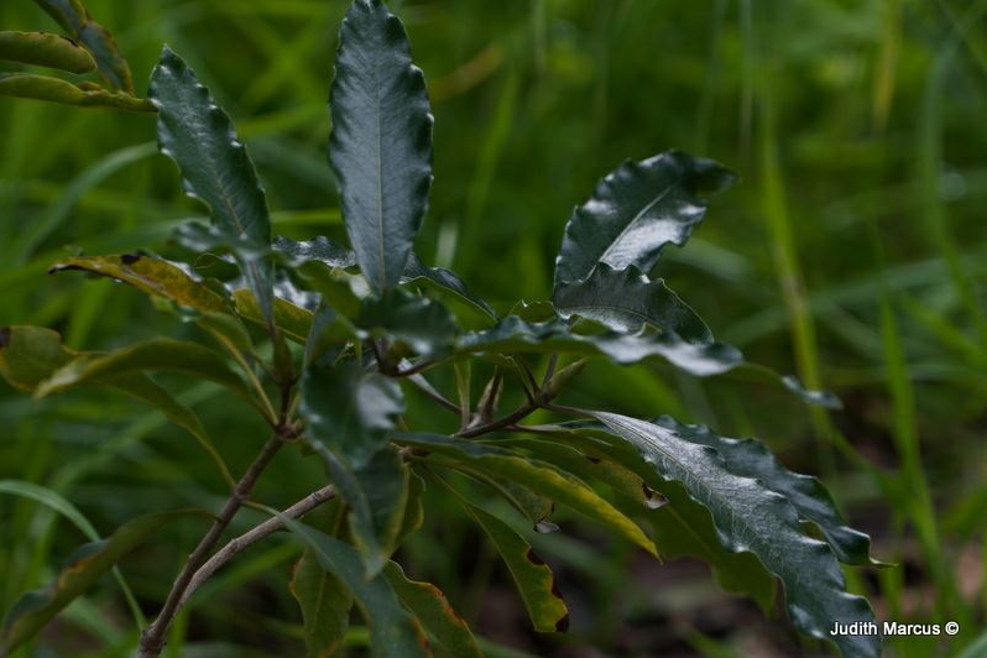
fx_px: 9033
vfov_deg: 4.2
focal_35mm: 330
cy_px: 329
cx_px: 494
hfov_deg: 6.3
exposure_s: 1/250
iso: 400
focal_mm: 219
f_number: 7.1
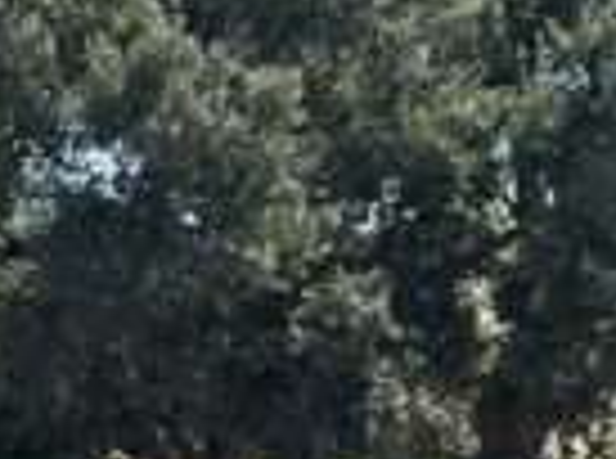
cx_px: -382
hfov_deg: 13.6
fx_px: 2396
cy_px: 594
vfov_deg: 10.7
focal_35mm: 135
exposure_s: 1/3058
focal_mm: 6.86
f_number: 1.78
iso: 80
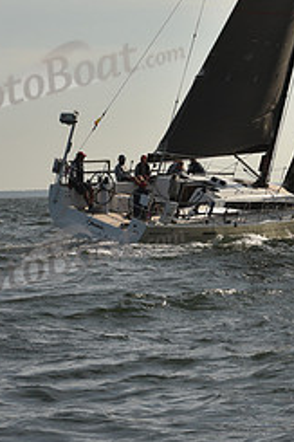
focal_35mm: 166
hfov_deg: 8.2
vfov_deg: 12.2
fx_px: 2036
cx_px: 279
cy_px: -40
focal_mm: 70
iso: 250
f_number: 7.1
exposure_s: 1/800
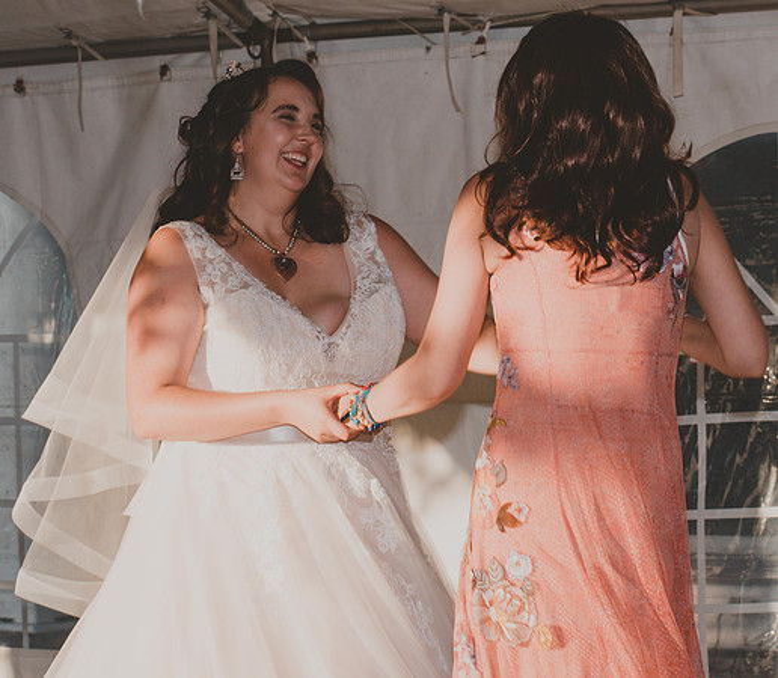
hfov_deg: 13.1
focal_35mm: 142
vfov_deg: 11.4
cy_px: 291
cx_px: 429
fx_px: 3387
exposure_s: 1/200
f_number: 9
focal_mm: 70
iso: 100
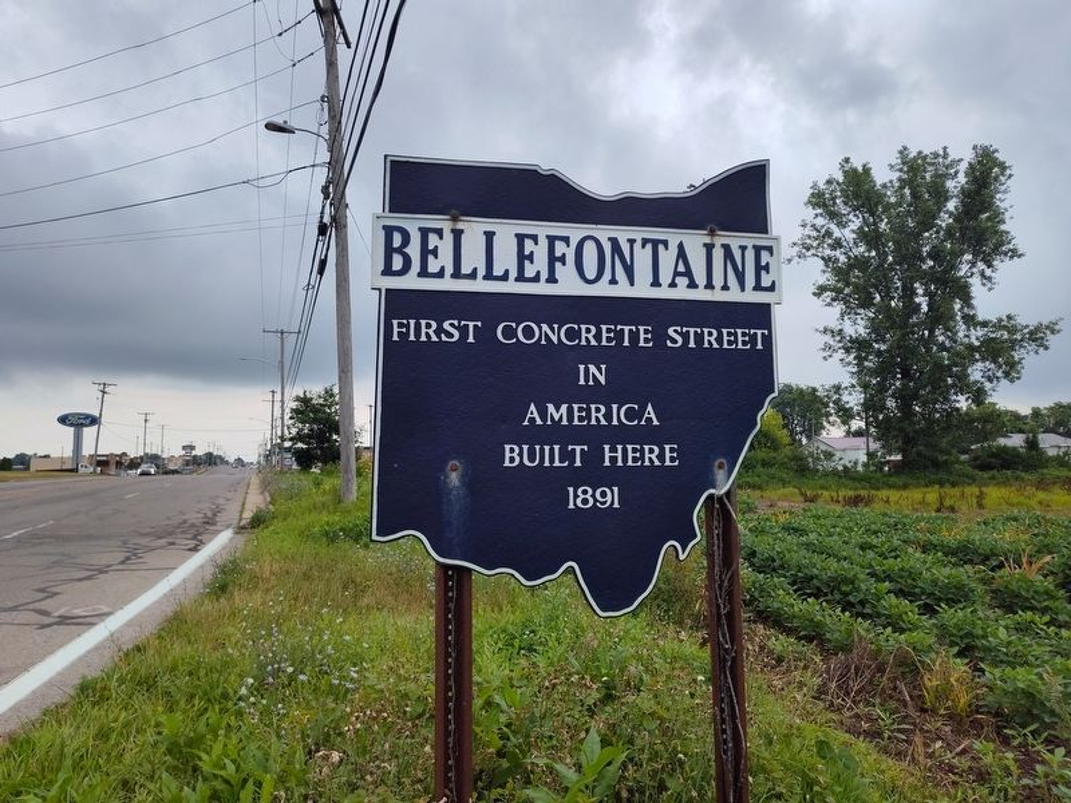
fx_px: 712
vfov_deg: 58.9
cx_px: 536
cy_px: 402
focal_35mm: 23
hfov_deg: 73.9
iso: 100
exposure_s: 1/775
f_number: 1.8
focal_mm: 5.56
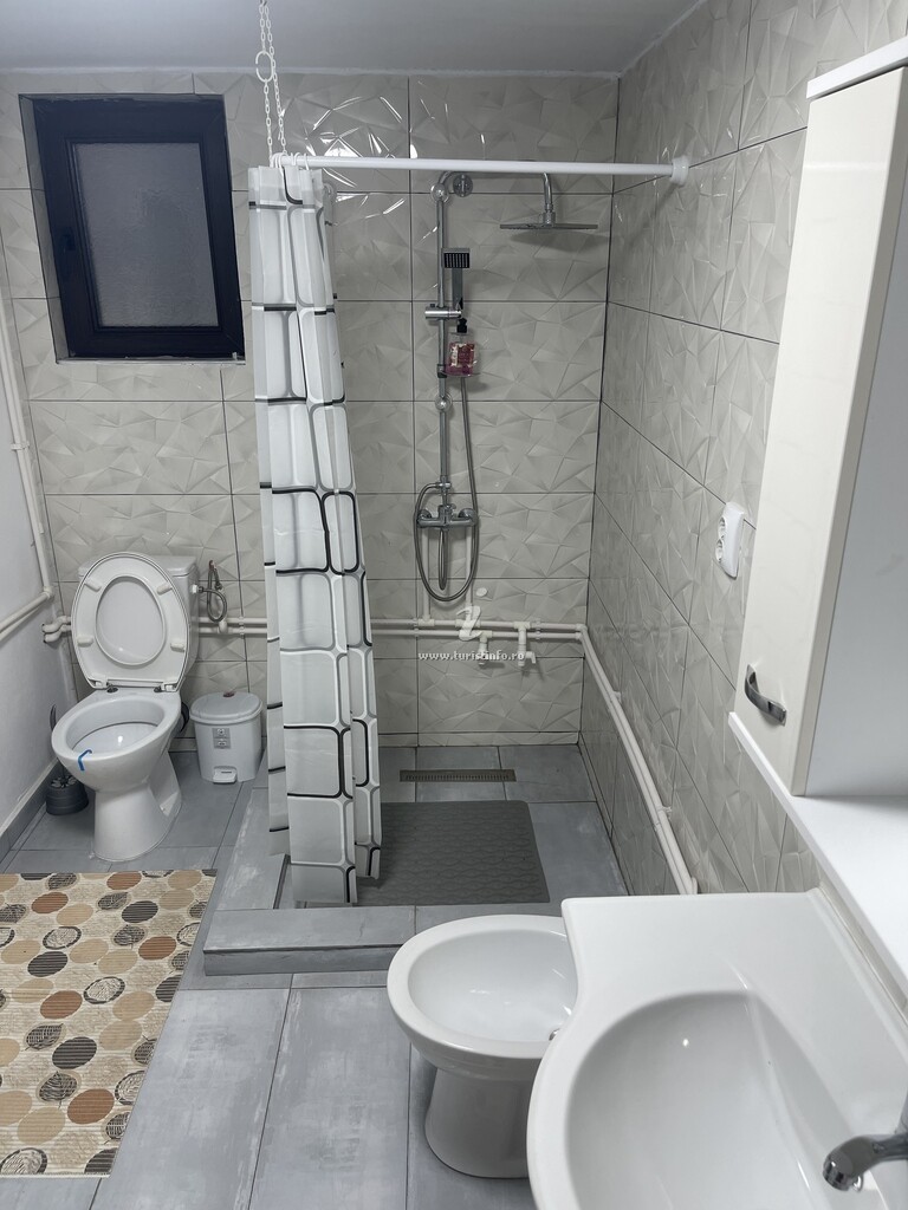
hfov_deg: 54.9
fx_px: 874
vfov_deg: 69.4
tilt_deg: -19.6
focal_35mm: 25
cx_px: 454
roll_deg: +0.2
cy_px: 605
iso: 50
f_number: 1.6
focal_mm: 5.1
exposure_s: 1/100
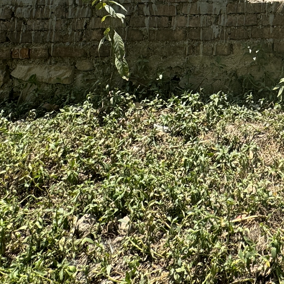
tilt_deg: +4.0
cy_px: -114
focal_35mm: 48
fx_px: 446
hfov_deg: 32.2
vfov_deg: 27.4
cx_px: 293
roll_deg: -1.3
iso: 50
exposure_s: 1/831
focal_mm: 2.22
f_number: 2.2
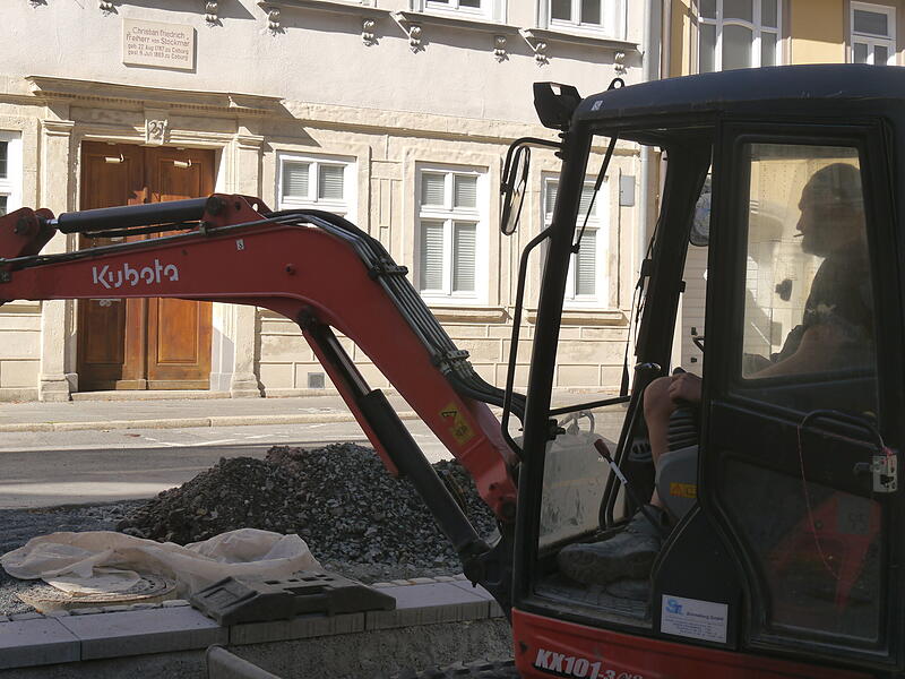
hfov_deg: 32.2
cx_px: 452
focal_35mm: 60
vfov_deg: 24.4
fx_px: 1569
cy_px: 340
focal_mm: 30
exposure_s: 1/250
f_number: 7.1
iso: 160
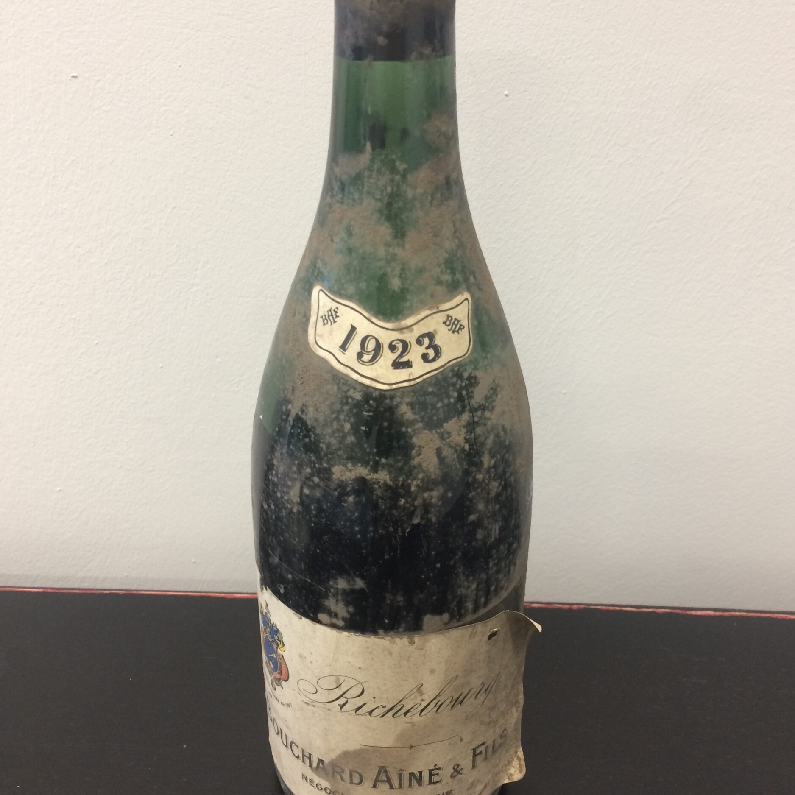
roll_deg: +2.0
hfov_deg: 47.2
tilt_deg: -27.1
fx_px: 909
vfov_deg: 47.2
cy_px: 367
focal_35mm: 35
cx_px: 407
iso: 125
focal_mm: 4.15
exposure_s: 1/33
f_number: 2.2
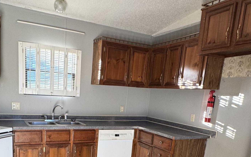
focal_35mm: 32
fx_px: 219
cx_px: 99
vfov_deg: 37.2
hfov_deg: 59.1
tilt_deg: -12.4
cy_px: 137
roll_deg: -3.8
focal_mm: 2.22
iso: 125
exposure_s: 1/60
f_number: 2.2
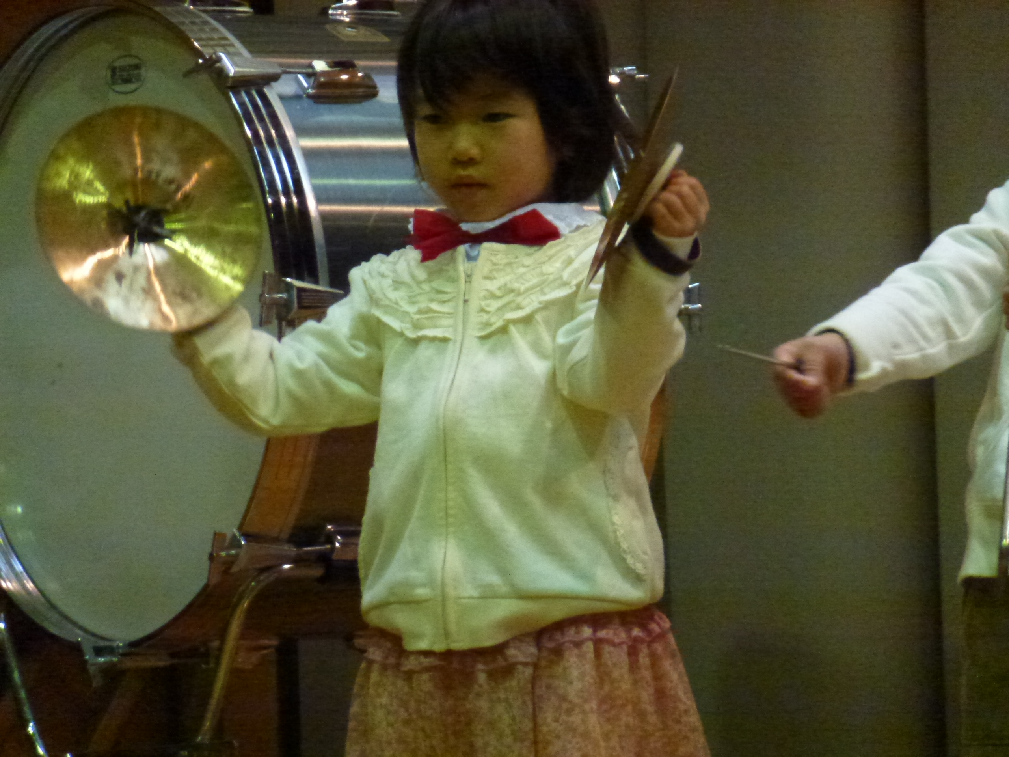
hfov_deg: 5.2
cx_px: 504
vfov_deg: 3.9
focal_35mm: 384
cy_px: 378
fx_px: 11193
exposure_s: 1/50
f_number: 5.9
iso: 1600
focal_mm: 68.8
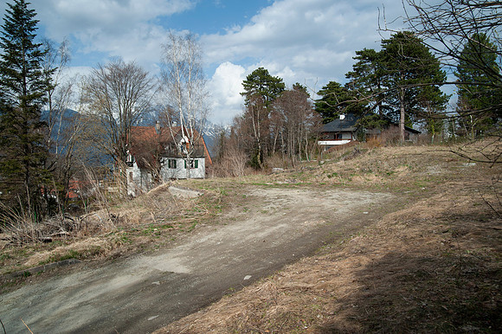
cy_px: 167
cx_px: 251
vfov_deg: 46.4
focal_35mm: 28
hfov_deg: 65.5
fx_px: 390
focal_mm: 28
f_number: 8
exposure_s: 1/1000
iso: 200
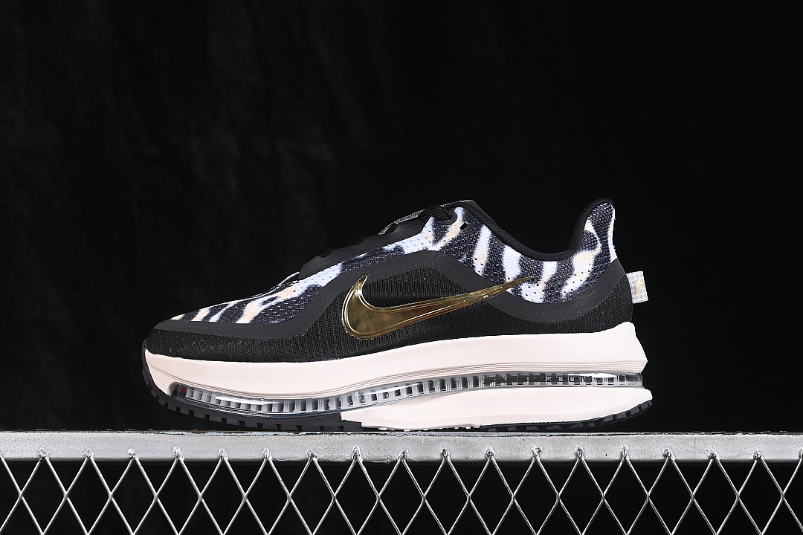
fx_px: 1673
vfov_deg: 18.2
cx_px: 402
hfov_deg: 27.0
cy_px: 268
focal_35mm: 75
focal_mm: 50
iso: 160
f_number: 6.3
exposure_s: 1/60
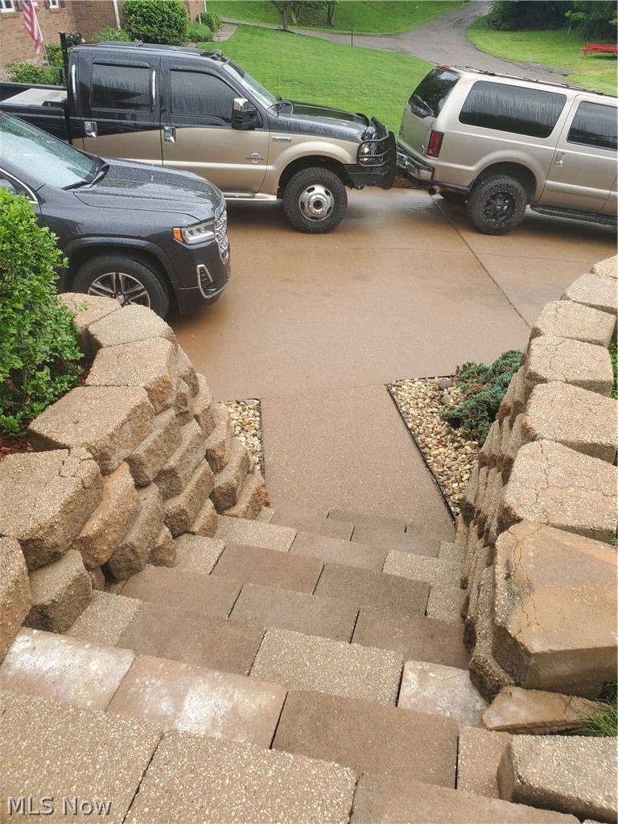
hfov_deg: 53.1
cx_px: 309
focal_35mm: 26
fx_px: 619
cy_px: 412
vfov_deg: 67.3
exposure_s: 1/410
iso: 50
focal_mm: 4.3
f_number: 2.4
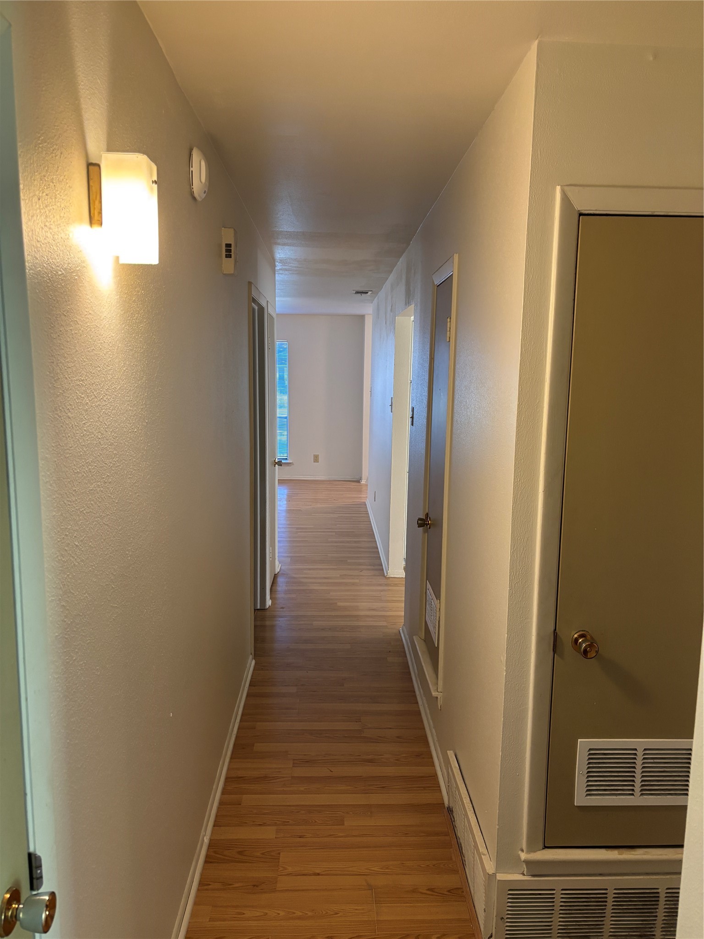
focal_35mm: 26
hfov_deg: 53.1
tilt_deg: -8.1
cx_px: 352
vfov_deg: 67.3
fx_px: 705
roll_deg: -1.1
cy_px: 470
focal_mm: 5.96
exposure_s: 1/60
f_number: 1.6
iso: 250
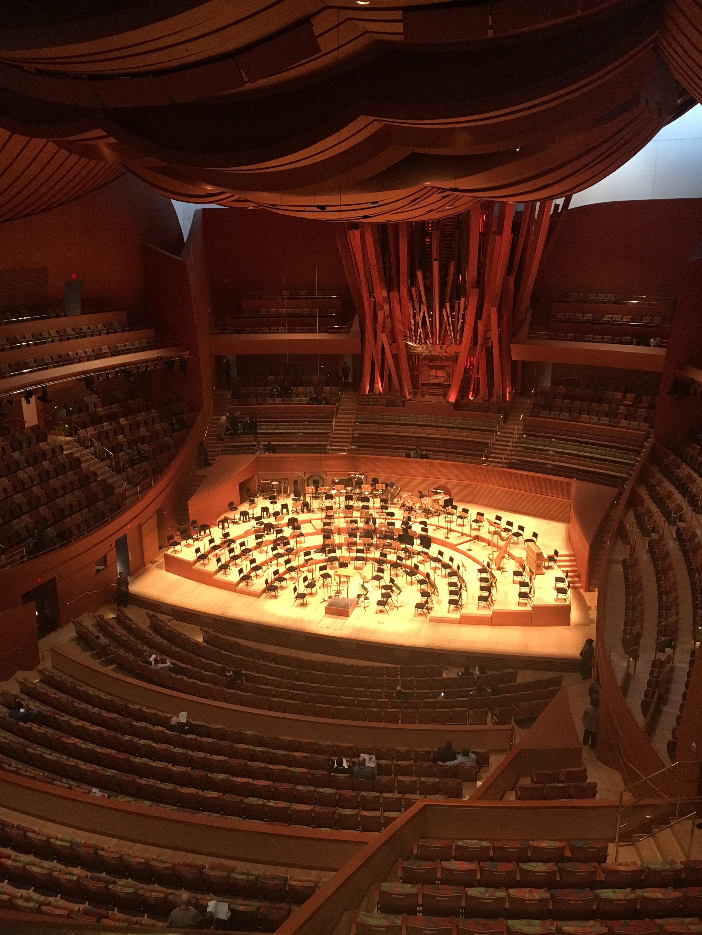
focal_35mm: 29
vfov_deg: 61.7
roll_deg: +0.8
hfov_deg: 48.2
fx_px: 784
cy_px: 468
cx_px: 351
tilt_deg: -16.1
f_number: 2.2
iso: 200
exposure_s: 1/24
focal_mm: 4.15
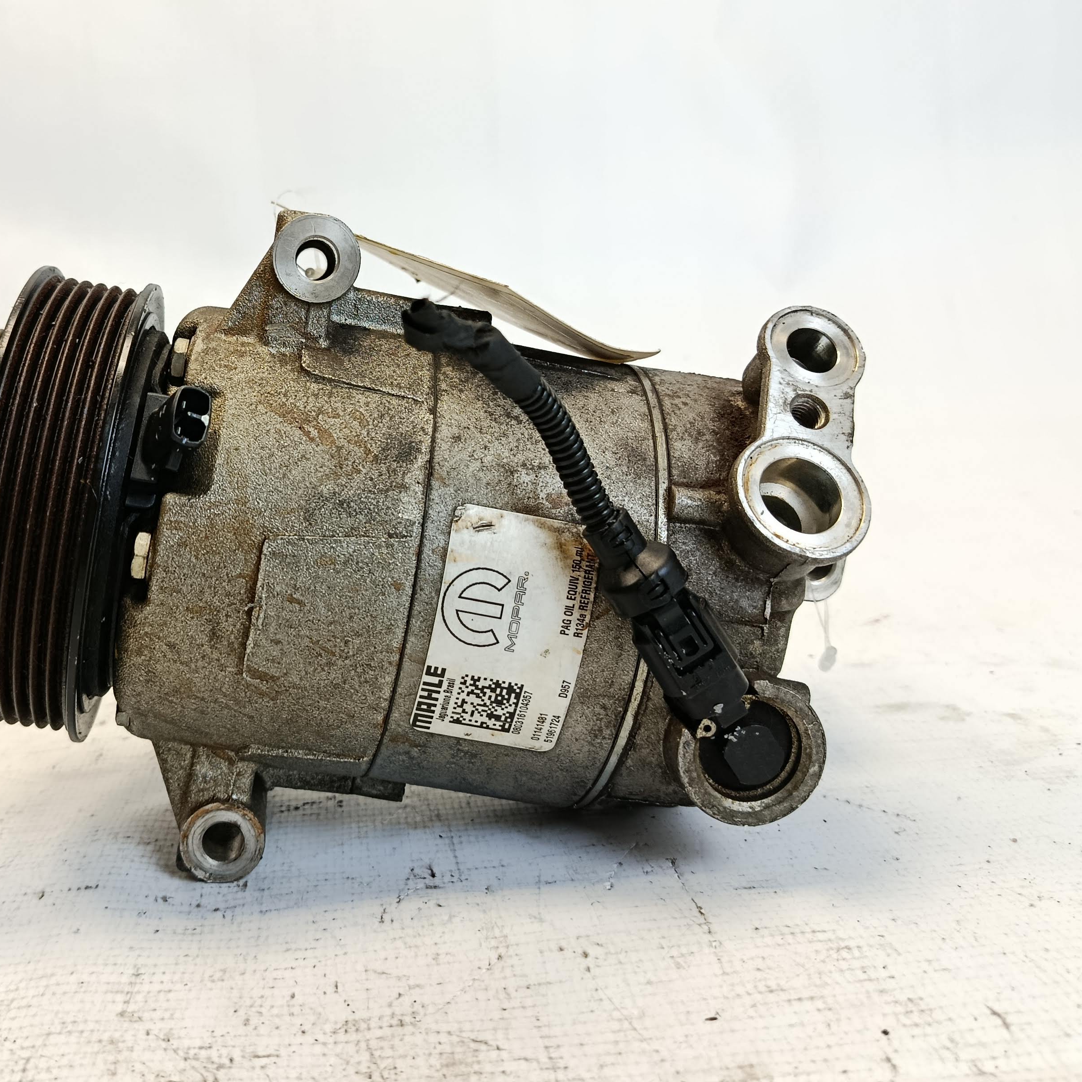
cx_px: 366
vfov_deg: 47.1
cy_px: 455
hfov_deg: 46.5
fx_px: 1238
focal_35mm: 35
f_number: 1.7
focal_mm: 5.24
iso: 435
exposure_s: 1/120
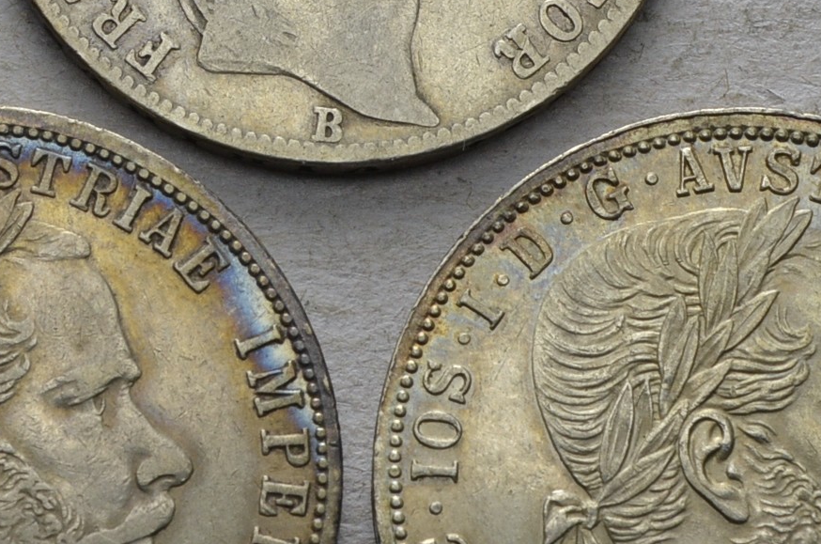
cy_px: 154
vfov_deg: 6.7
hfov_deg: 10.1
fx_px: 4620
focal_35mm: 203
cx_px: 167
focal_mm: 48
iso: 400
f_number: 14
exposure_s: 1/250
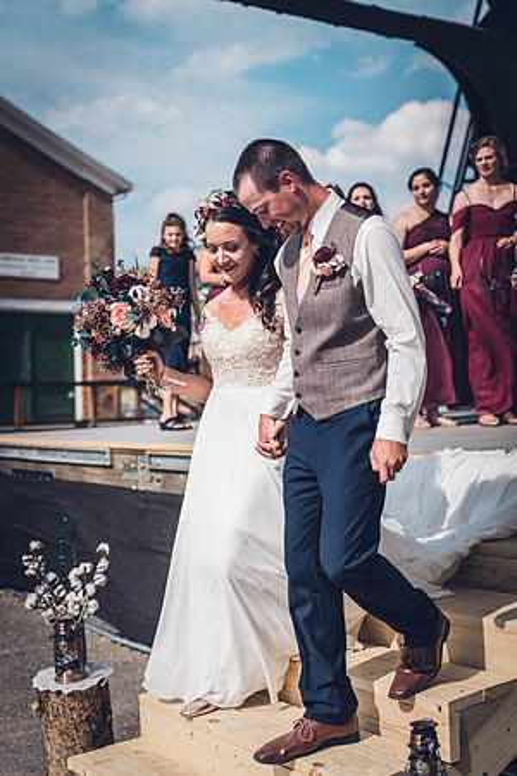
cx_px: 258
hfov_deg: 27.0
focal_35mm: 50
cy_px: 388
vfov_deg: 39.6
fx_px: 1077
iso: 100
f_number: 2.8
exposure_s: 1/2500
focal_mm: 50
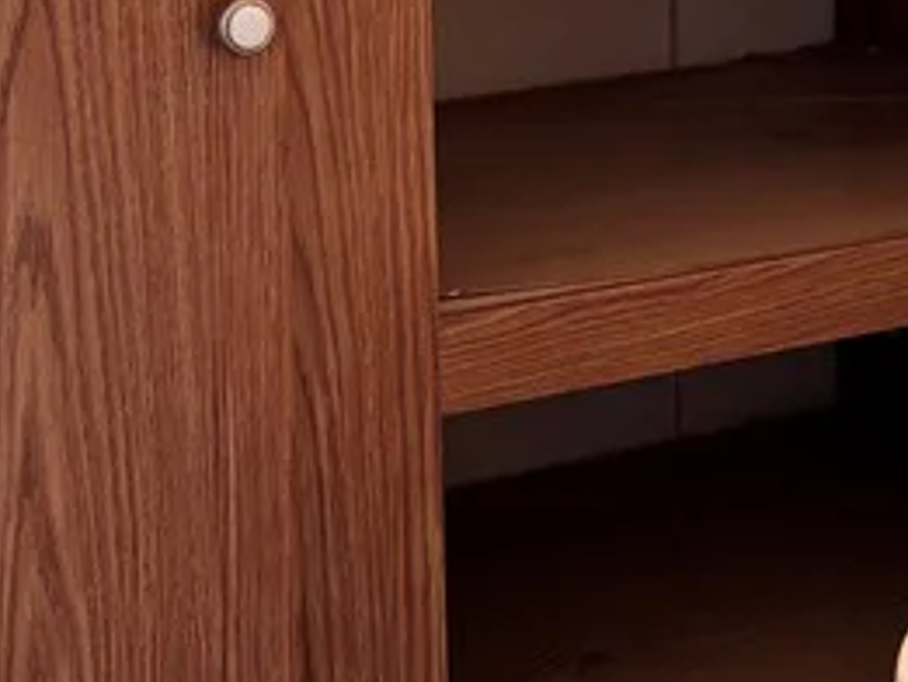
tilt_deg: -7.9
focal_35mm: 102
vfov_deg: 14.1
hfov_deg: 19.3
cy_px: -104
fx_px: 2677
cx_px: 449
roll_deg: +0.9
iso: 125
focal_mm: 5.96
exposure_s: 1/60
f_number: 1.6
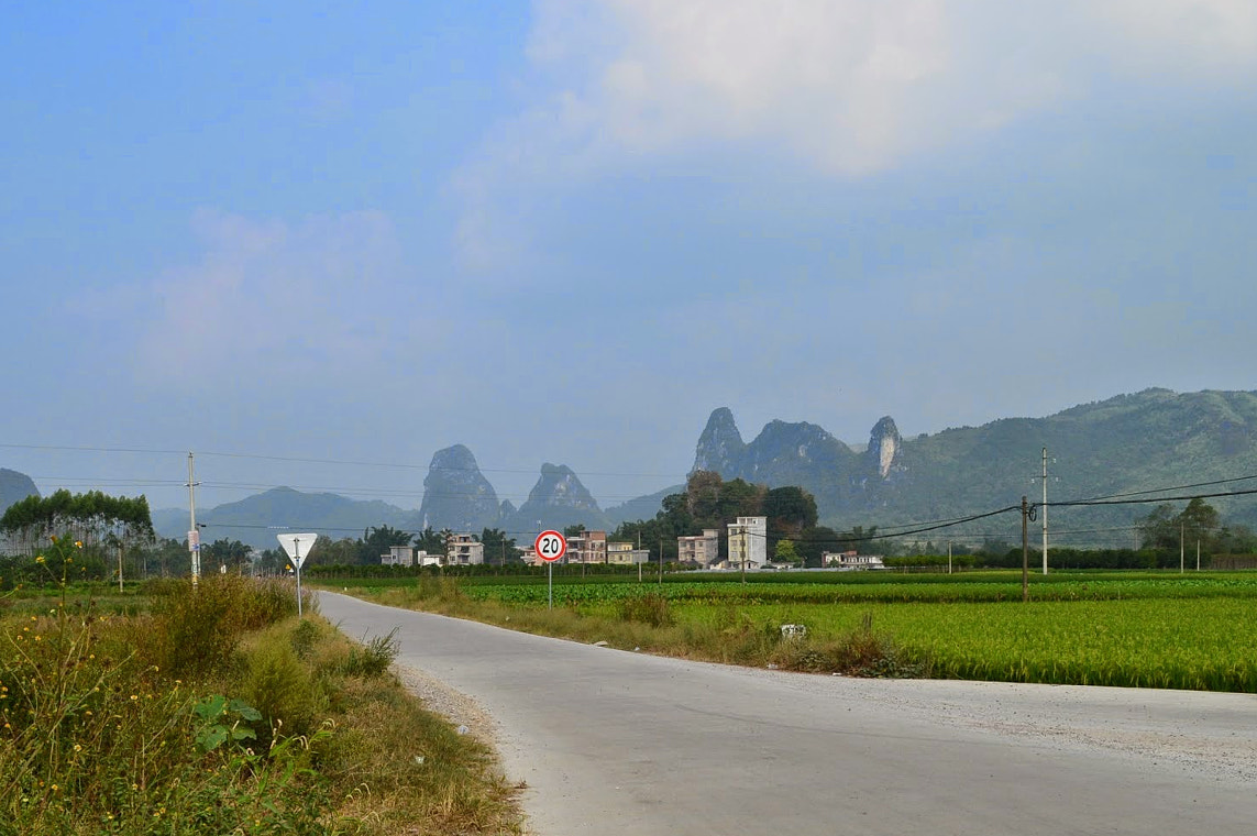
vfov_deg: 31.5
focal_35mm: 42
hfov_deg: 46.2
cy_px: 575
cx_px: 519
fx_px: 1465
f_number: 11
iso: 360
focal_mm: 20
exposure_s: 1/500
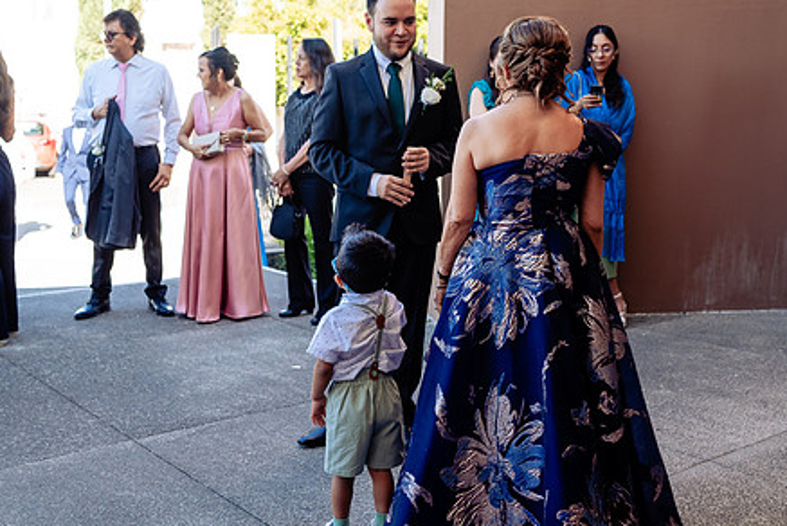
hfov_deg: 41.9
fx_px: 1028
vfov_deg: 28.6
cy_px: 221
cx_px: 421
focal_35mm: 47
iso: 200
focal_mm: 35
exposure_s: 1/250
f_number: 4.5
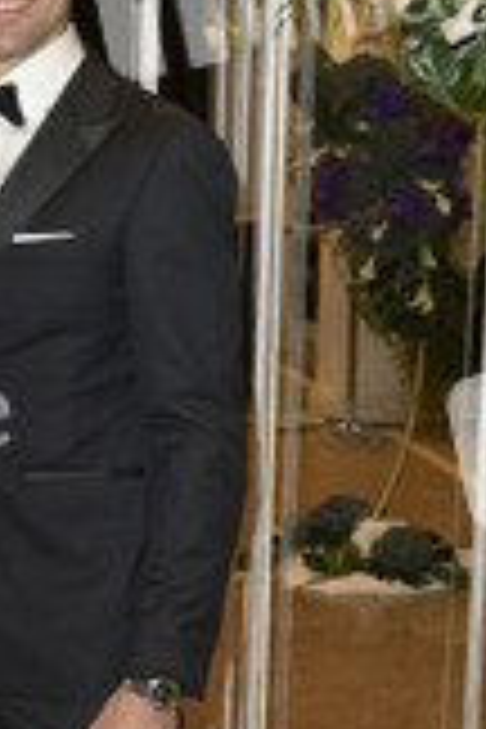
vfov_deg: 21.2
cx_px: -90
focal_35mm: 94
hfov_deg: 14.1
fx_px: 1903
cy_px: 648
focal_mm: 38
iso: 2500
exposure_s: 1/60
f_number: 5.6
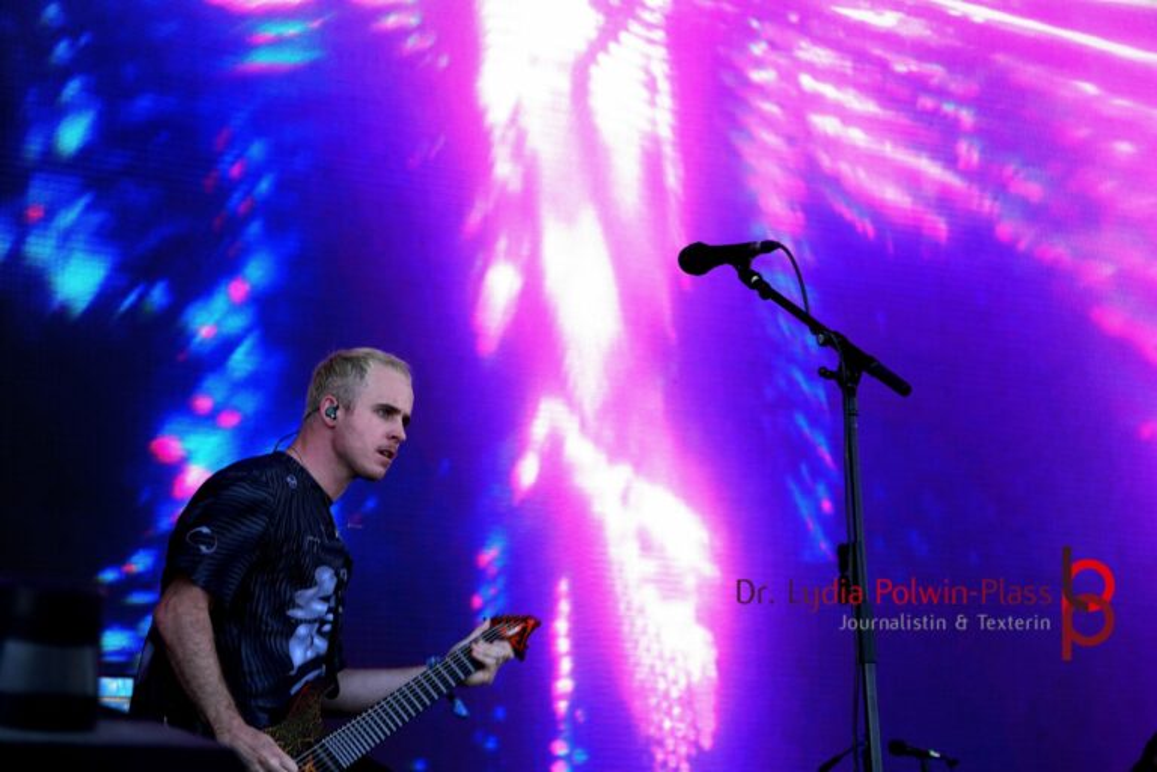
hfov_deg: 15.5
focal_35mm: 132
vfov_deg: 10.4
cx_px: 578
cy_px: 386
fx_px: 4242
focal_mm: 88
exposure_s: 1/250
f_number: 5.6
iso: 100
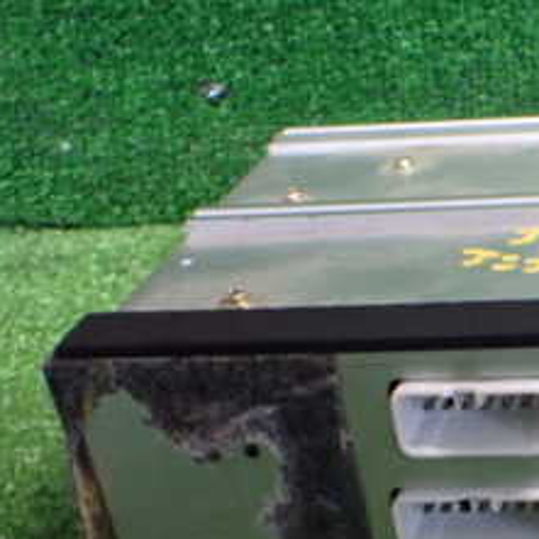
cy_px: 334
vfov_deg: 23.9
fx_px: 1268
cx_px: 668
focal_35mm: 72
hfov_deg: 22.0
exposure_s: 1/50
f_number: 2.3
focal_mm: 5.4
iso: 800
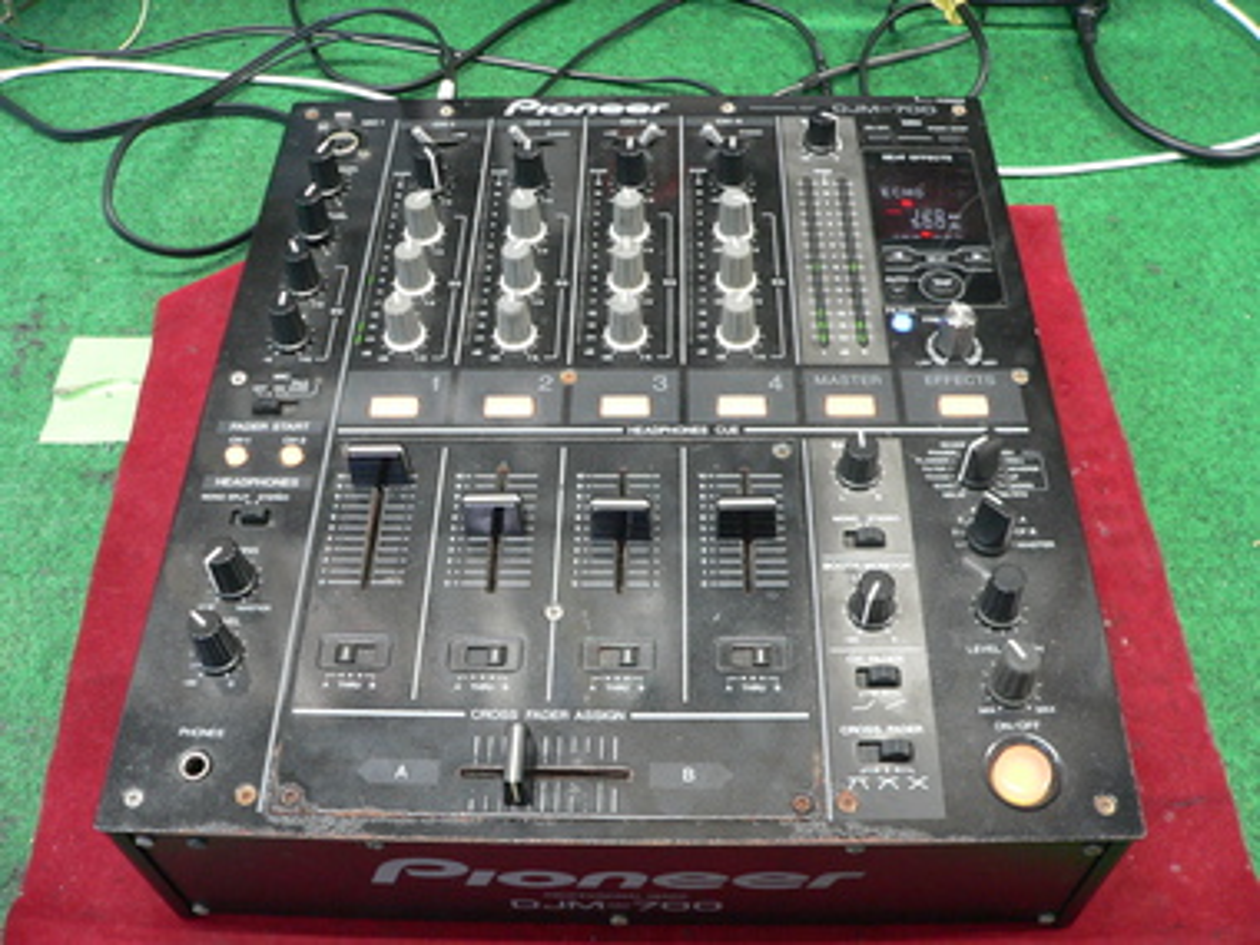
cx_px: 630
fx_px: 1310
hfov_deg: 51.4
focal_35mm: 36
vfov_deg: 39.7
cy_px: 472
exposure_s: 1/10
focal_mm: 6
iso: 200
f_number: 2.8
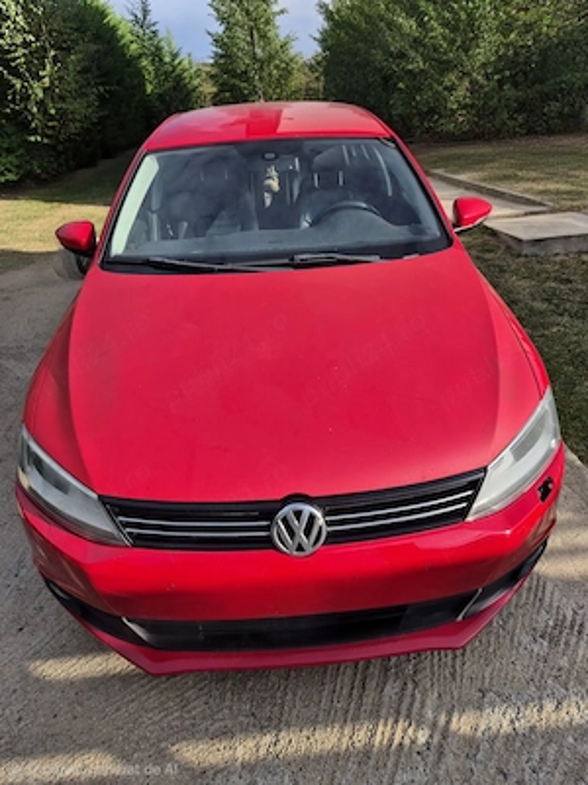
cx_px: 294
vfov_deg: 73.9
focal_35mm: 23
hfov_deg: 58.9
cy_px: 392
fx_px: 521
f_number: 1.8
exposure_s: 1/1429
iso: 25
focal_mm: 5.4
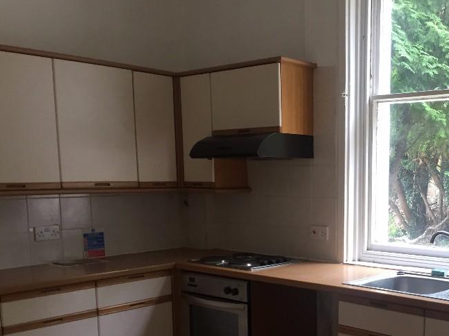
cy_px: 262
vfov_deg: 30.8
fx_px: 596
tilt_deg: -8.8
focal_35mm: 46
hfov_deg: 40.0
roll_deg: -0.2
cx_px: 343
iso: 50
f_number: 2.2
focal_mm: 4.15
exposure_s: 1/33
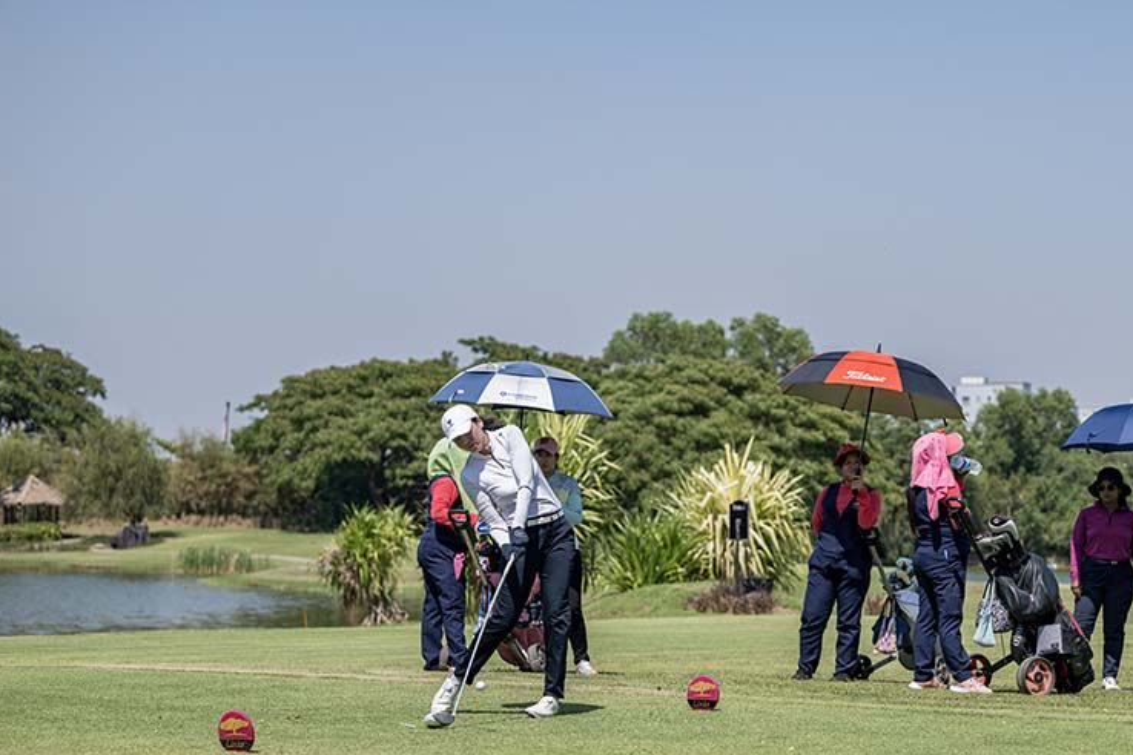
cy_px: 463
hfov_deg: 22.3
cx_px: 725
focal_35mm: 91
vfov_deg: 15.0
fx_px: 2864
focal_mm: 70
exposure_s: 1/6400
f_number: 3.2
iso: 280
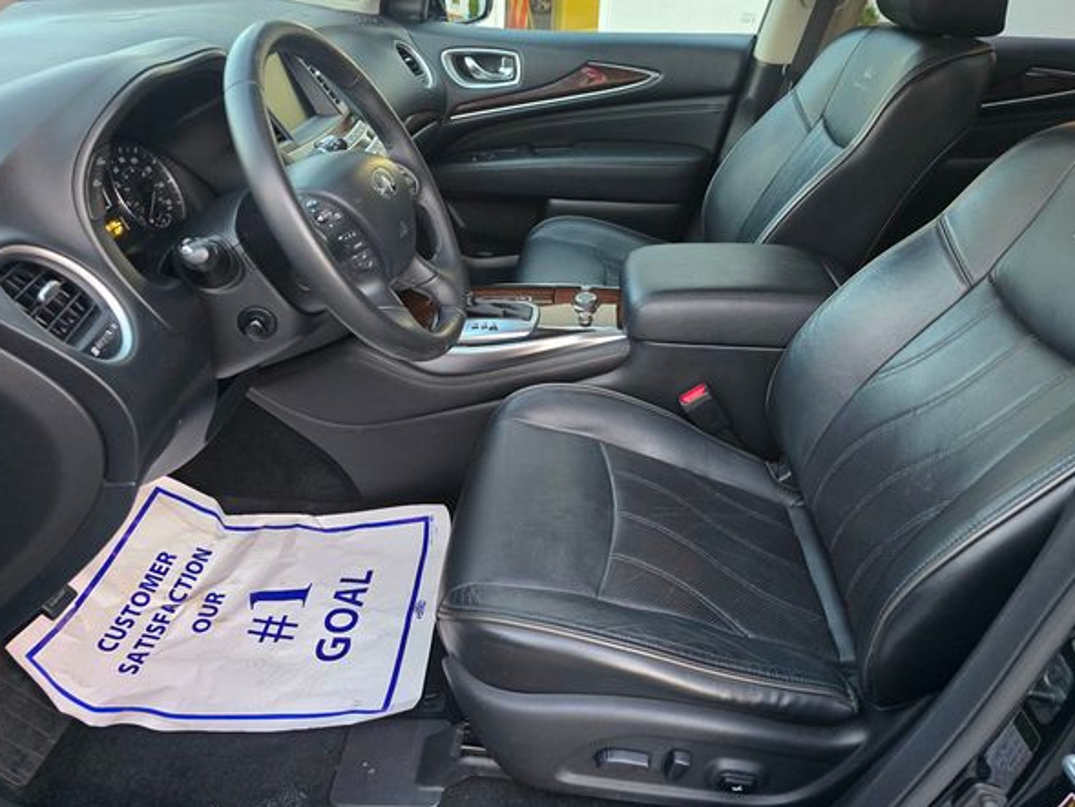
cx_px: 558
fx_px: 777
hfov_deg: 69.4
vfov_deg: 54.9
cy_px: 376
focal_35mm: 25
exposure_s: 1/120
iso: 800
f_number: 1.7
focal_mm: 6.3
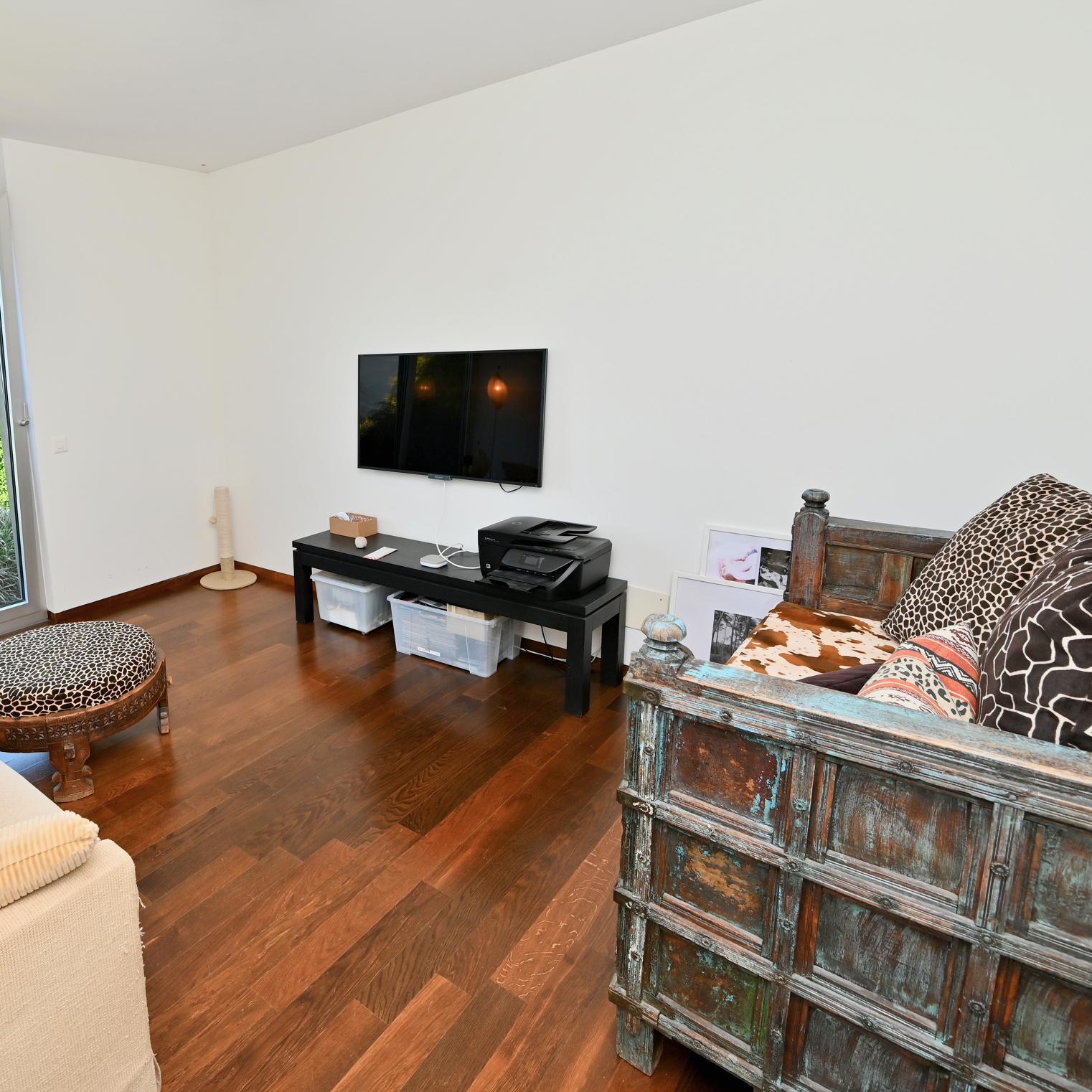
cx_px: 304
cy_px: 486
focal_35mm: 20
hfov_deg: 70.9
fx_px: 714
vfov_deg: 74.6
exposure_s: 1/125
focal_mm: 14
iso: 180
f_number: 5.6
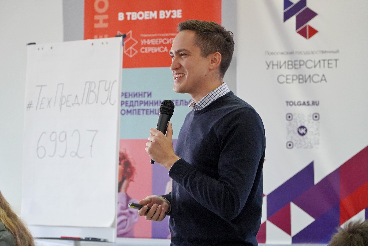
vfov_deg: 12.5
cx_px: 184
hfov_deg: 18.7
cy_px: 123
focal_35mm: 110
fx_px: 1119
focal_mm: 73
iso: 2000
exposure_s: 1/160
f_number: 4
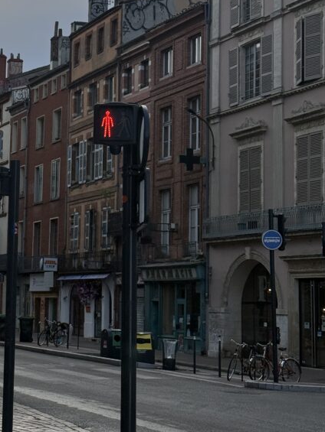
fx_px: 1089
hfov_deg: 16.8
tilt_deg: +8.1
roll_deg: -1.7
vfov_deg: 22.4
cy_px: 163
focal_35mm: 87
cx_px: 61
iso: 64
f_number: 1.78
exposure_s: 1/3891
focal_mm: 6.76
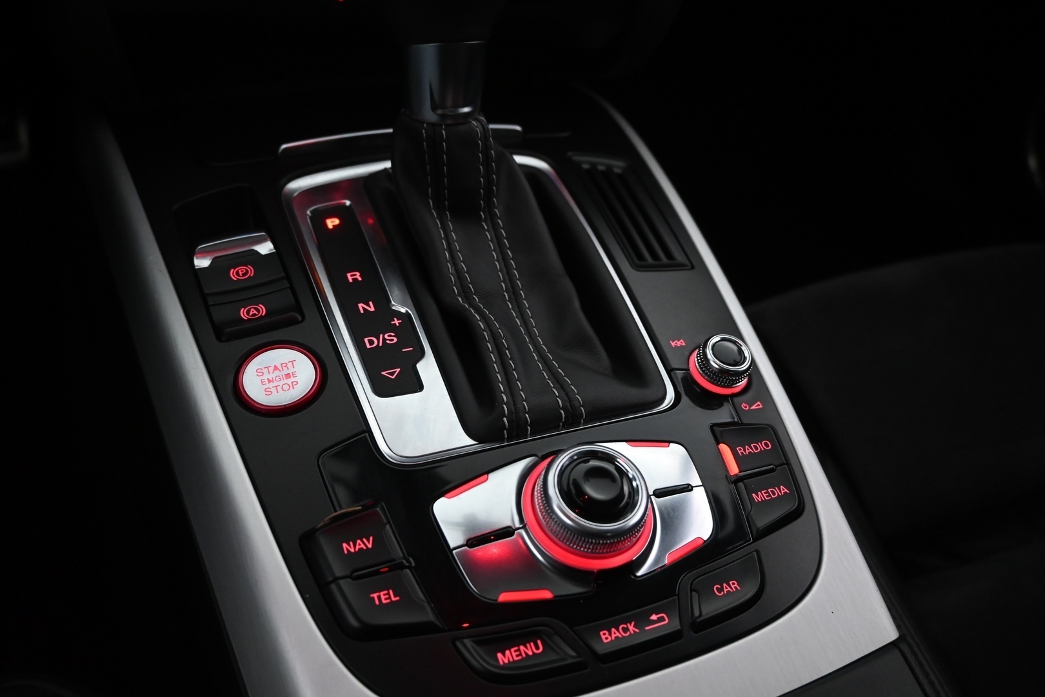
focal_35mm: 31
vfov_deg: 42.6
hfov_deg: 60.7
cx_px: 522
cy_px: 348
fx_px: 893
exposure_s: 1/60
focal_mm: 20.5
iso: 2000
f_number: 4
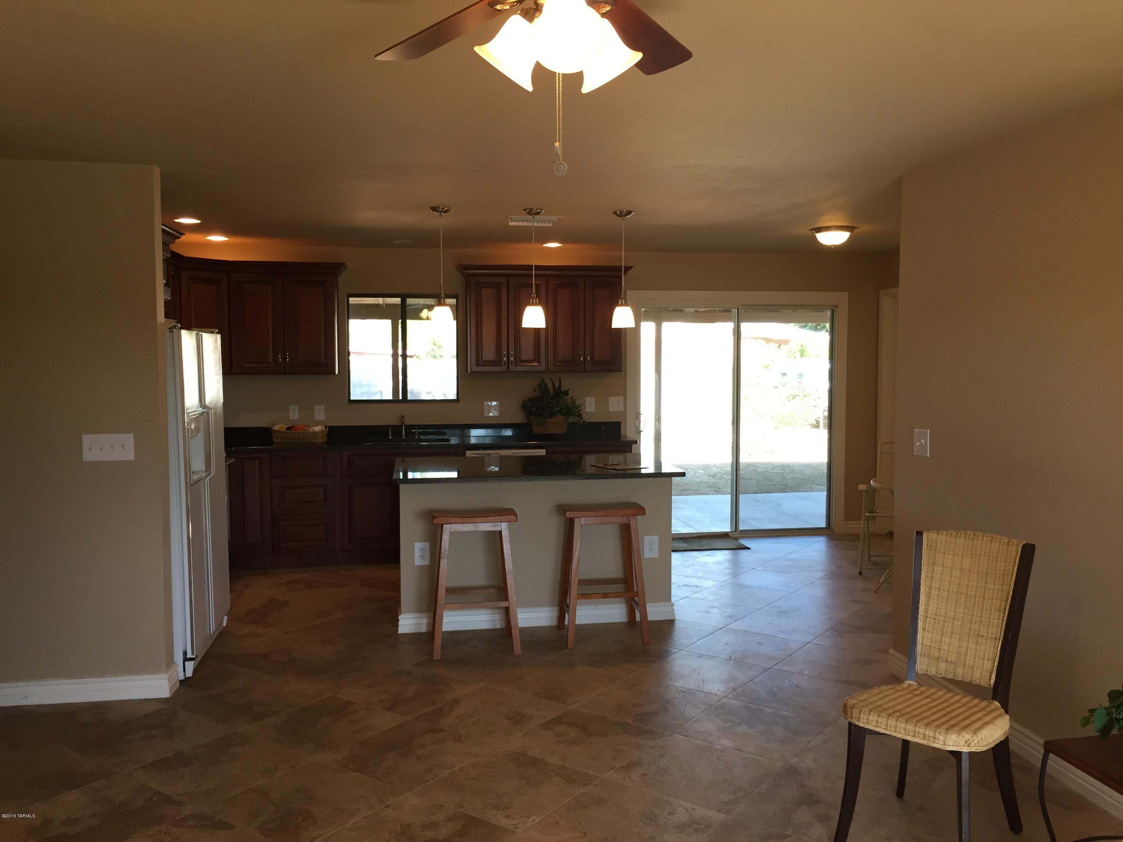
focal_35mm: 29
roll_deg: +0.4
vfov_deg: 48.2
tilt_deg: -3.9
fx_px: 941
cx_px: 562
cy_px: 421
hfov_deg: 61.7
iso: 32
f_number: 2.2
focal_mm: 4.15
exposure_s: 1/40
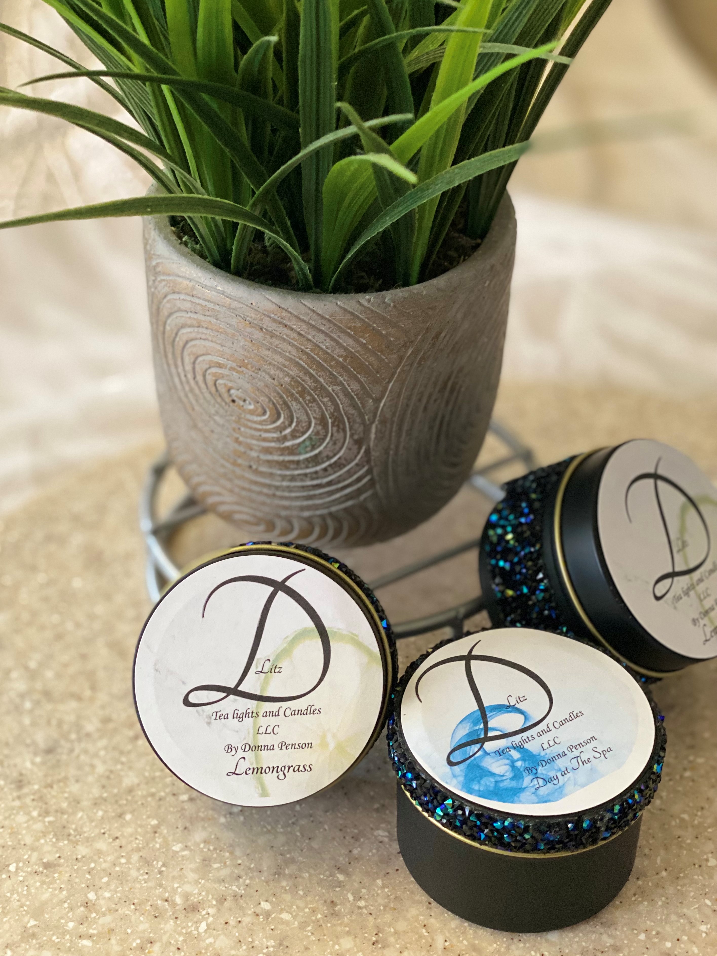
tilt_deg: -38.1
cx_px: 358
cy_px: 478
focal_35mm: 52
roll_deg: +1.1
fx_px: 1436
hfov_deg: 28.0
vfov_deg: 36.8
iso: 320
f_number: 2
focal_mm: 6
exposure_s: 1/40
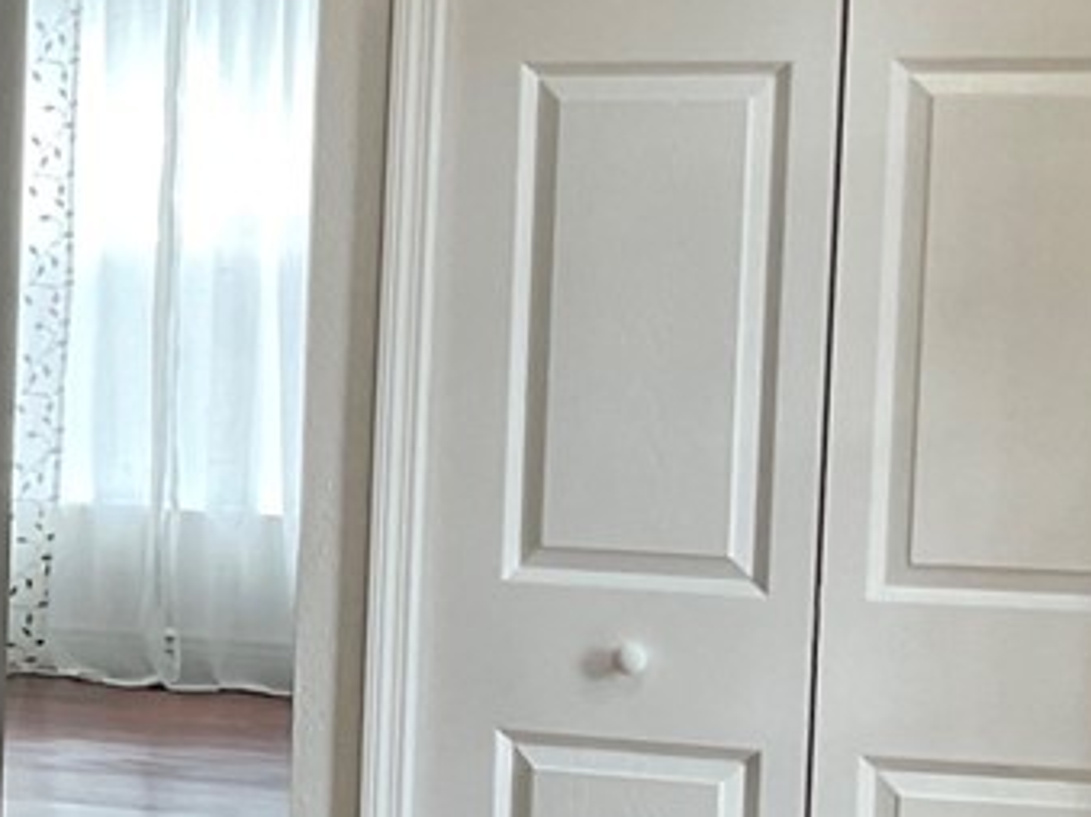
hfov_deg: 13.2
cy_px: 601
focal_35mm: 137
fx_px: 4316
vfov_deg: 10.8
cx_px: -769
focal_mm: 3
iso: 50
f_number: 1.8
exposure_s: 1/120
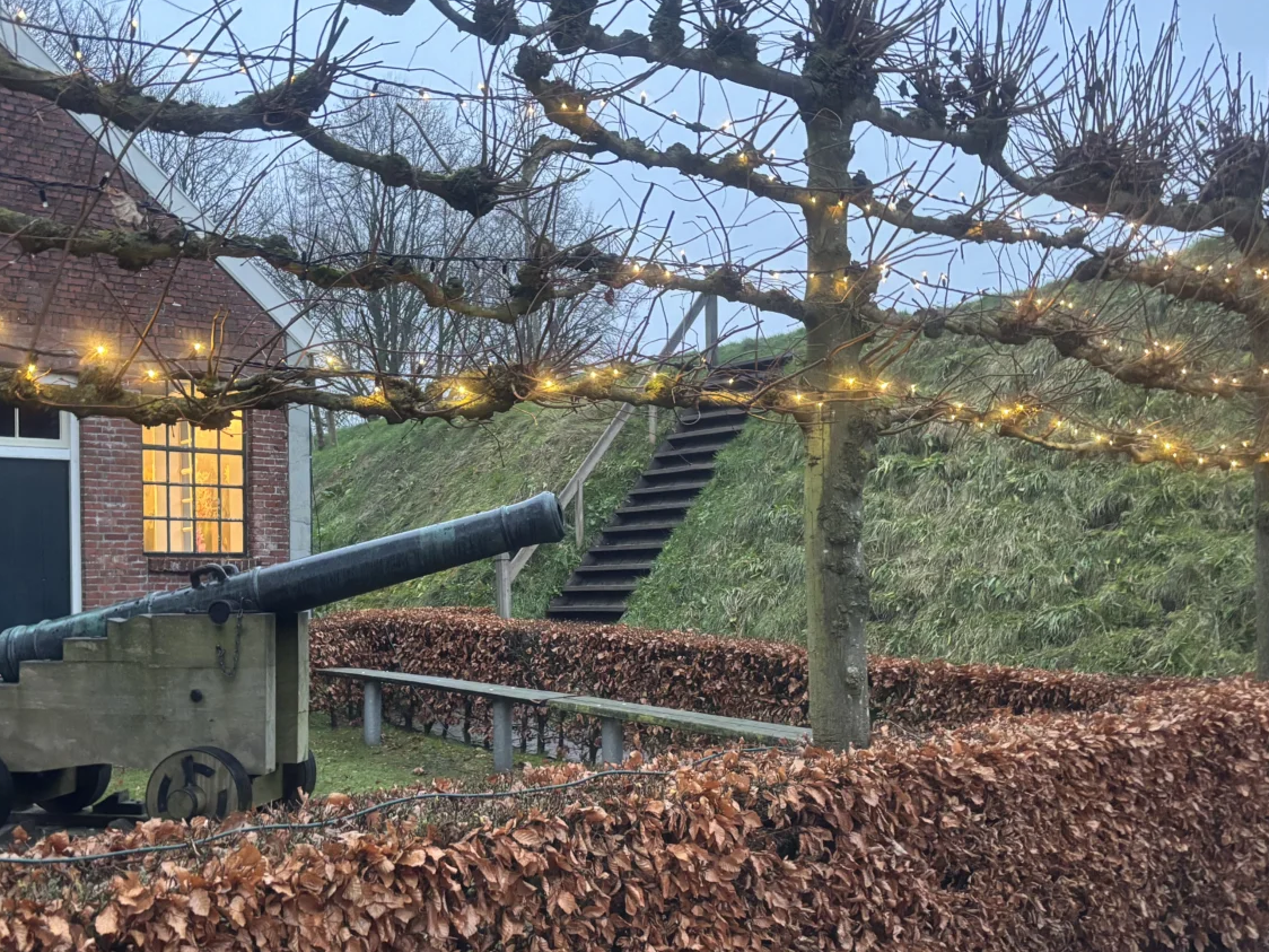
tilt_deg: +3.0
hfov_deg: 50.0
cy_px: 564
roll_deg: +1.2
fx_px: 1356
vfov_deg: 38.5
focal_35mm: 37
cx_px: 559
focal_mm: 5.96
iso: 400
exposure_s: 1/33
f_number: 1.6
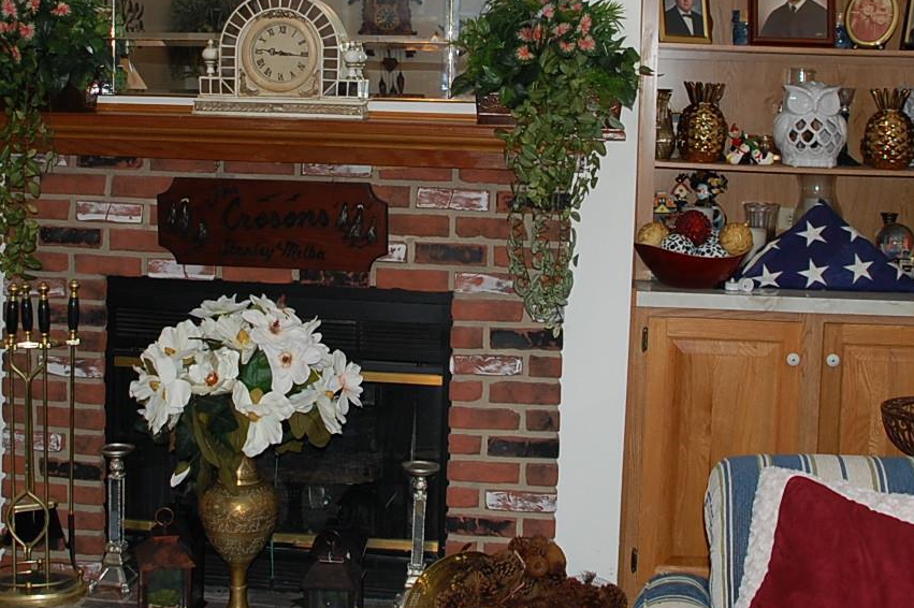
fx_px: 1345
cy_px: 129
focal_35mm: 53
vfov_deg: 25.1
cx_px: 463
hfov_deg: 37.5
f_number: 3.8
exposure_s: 1/60
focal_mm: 20
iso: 400
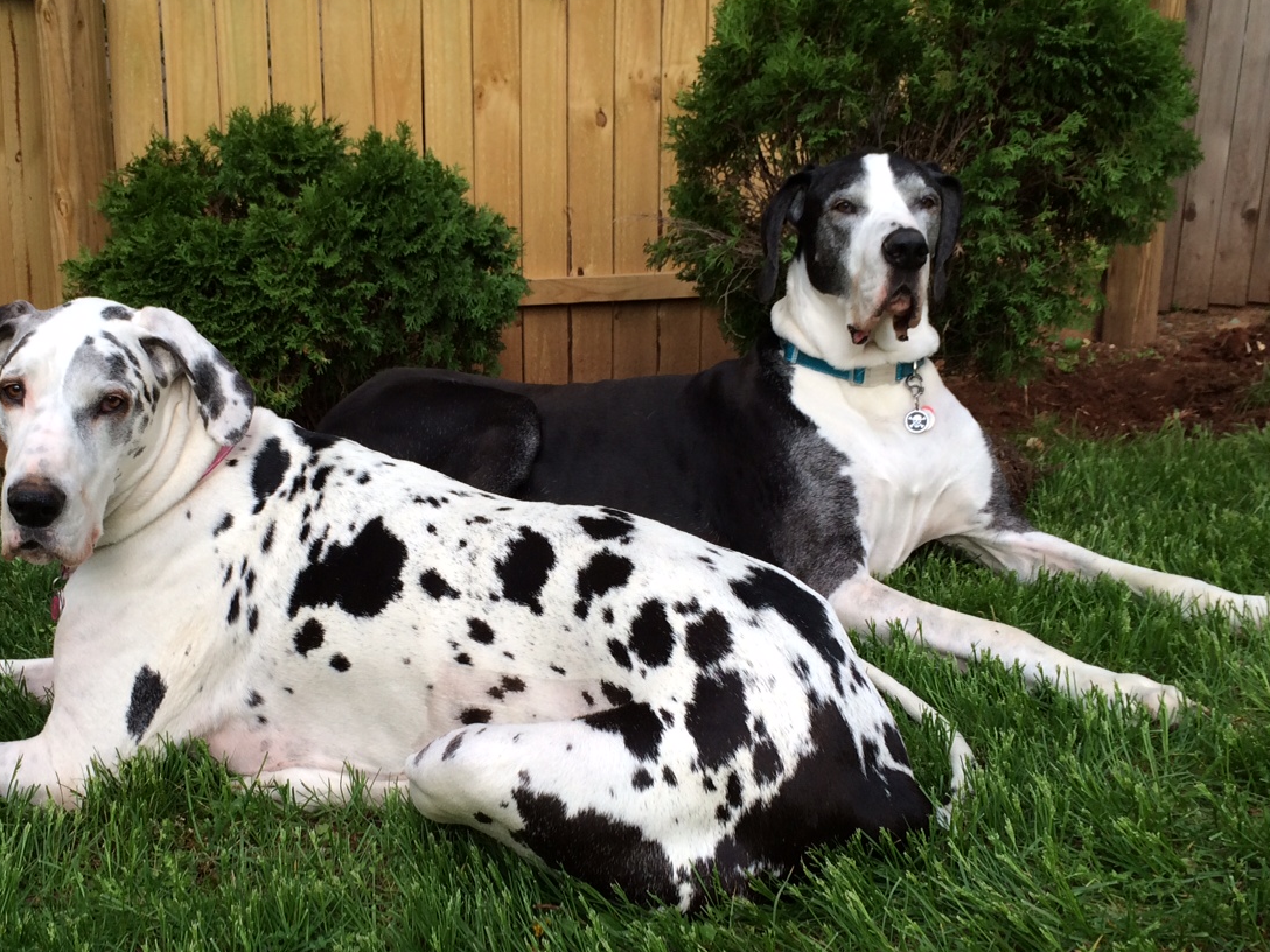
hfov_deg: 41.7
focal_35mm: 45
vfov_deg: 32.2
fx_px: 1651
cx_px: 455
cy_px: 496
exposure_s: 1/121
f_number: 2.2
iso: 32
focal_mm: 4.12
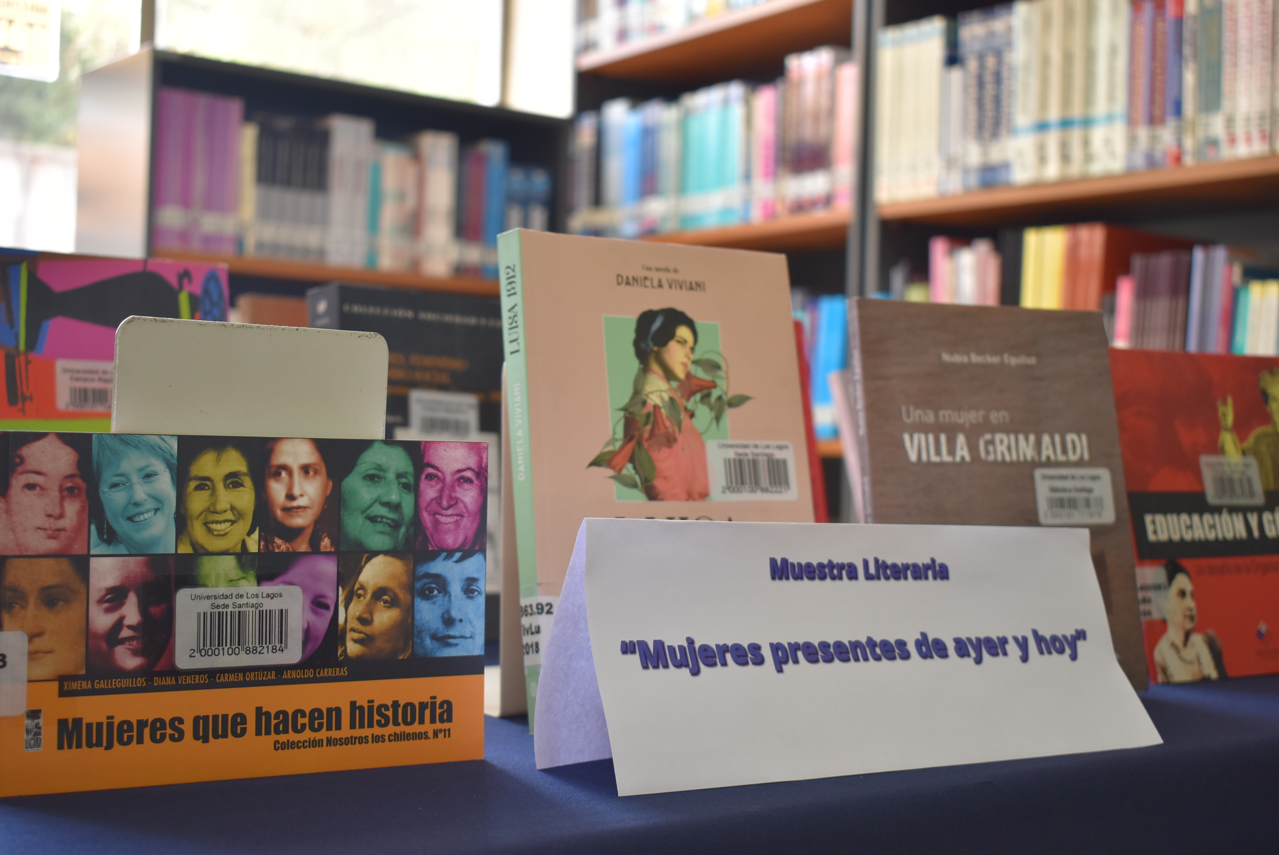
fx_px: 1707
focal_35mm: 48
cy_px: 428
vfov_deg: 28.1
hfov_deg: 41.1
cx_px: 640
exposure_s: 1/80
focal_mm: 32
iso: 400
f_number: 4.5
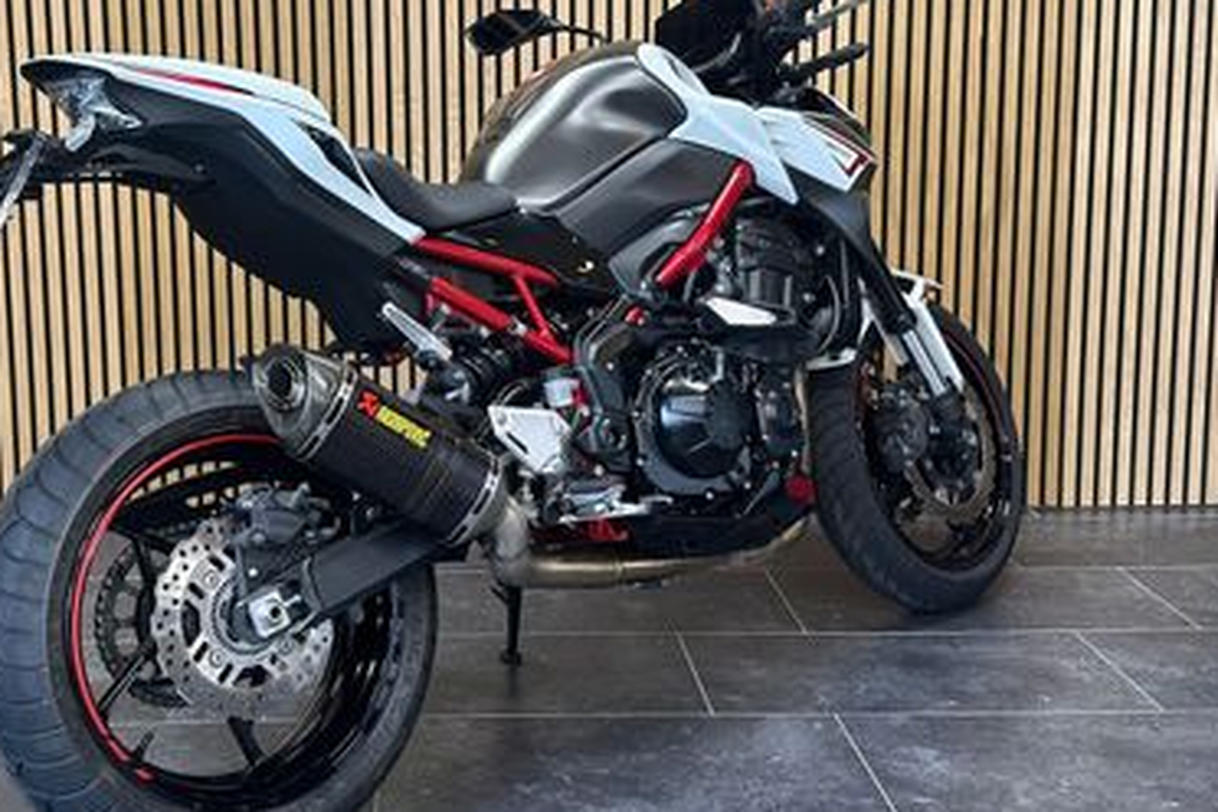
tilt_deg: -7.2
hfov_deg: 45.0
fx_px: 1455
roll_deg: +0.6
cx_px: 452
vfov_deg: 31.0
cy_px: 278
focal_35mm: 43
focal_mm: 6.86
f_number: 1.78
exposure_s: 1/50
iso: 125
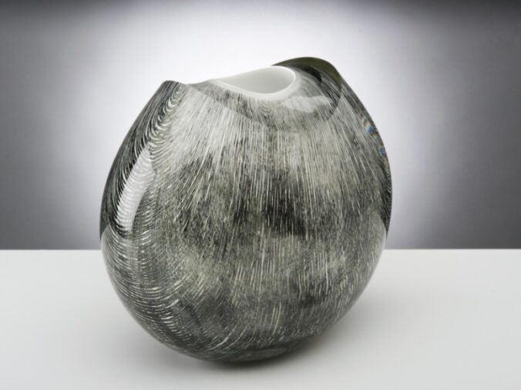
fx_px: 1400
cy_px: 195
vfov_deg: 15.9
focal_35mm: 93
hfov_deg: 21.1
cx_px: 254
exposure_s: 1/250
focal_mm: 85
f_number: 25
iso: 200
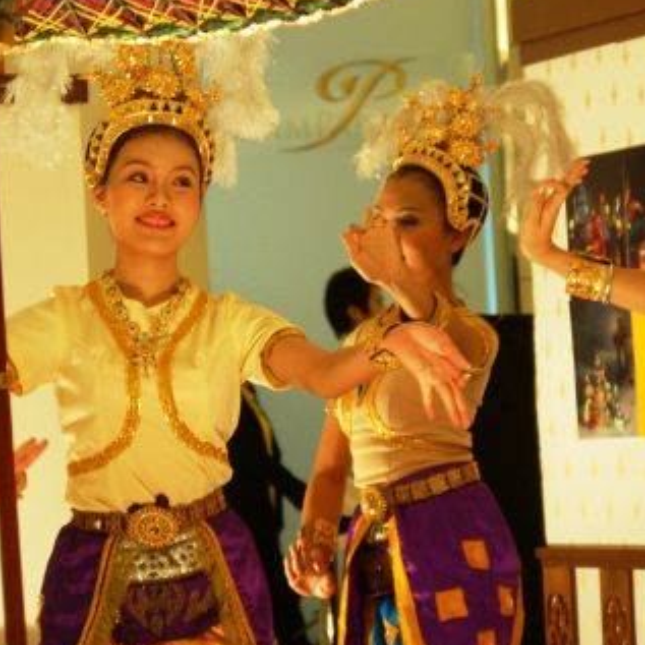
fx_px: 4069
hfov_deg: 9.1
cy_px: 315
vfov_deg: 9.1
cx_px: 395
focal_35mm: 193
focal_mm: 80
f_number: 5.6
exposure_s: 1/80
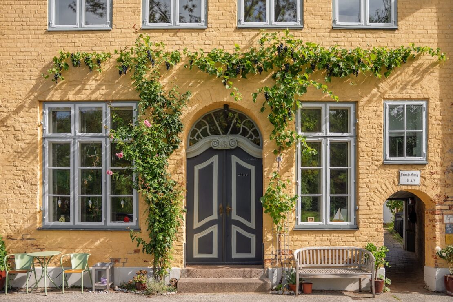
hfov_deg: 59.3
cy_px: 151
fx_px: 398
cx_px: 226
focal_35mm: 32
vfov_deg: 41.6
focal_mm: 31.6
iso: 100
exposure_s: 1/800
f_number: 2.8
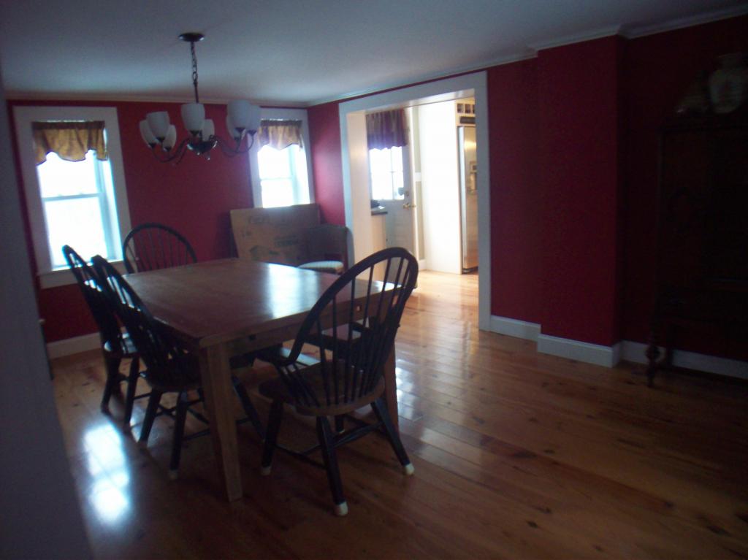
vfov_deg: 38.6
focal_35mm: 37
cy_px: 280
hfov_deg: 50.2
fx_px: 799
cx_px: 374
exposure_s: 1/8
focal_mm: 6.2
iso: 161
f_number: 2.8
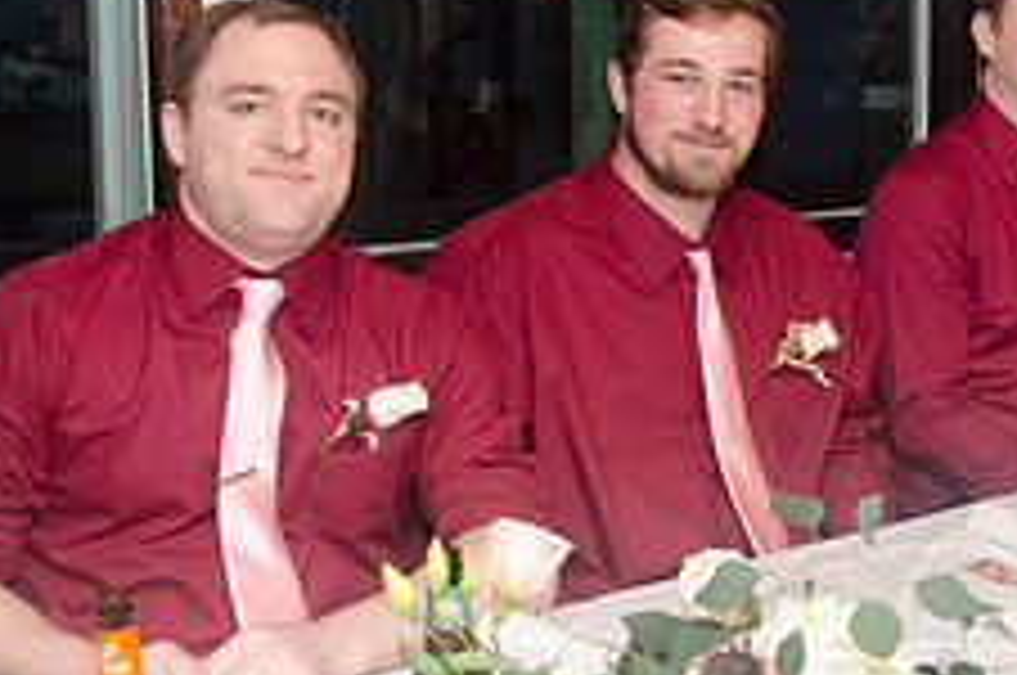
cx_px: 1048
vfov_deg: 17.7
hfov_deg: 24.9
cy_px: 292
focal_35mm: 77
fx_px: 2172
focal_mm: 20
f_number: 5.6
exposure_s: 1/60
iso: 400
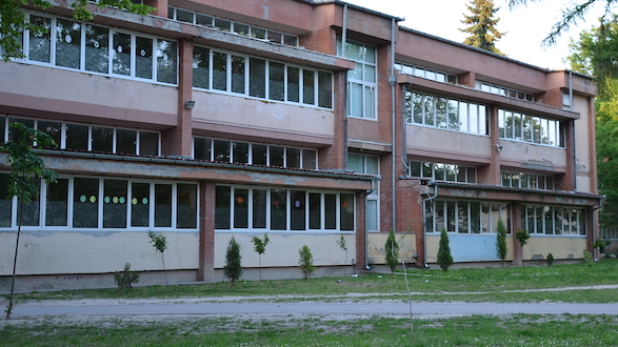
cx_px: 360
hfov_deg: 36.1
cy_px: 116
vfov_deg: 20.7
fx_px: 946
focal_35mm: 58
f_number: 4
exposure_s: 1/40
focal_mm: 27
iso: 100
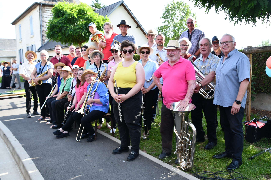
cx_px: 136
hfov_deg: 60.3
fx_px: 233
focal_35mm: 31
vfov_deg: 42.3
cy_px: 90
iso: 250
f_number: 5.6
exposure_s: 1/250
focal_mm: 21
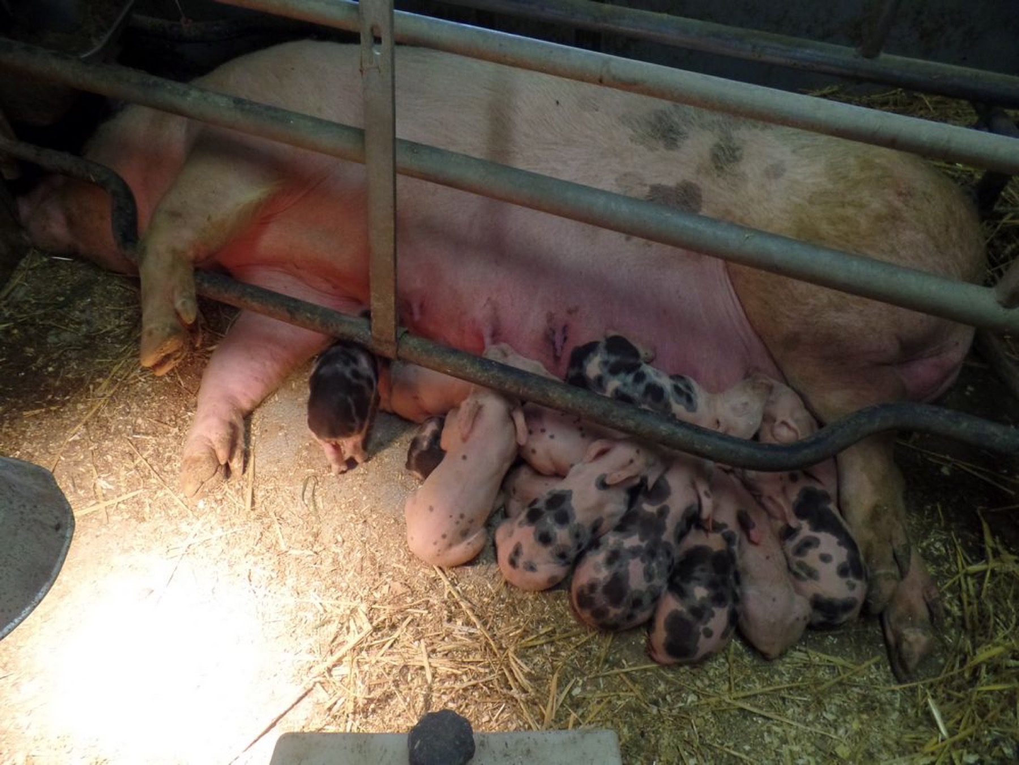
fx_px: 677
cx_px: 510
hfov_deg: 73.9
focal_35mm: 23
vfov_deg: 58.9
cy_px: 382
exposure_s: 1/20
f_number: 2.8
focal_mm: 4.1
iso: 400
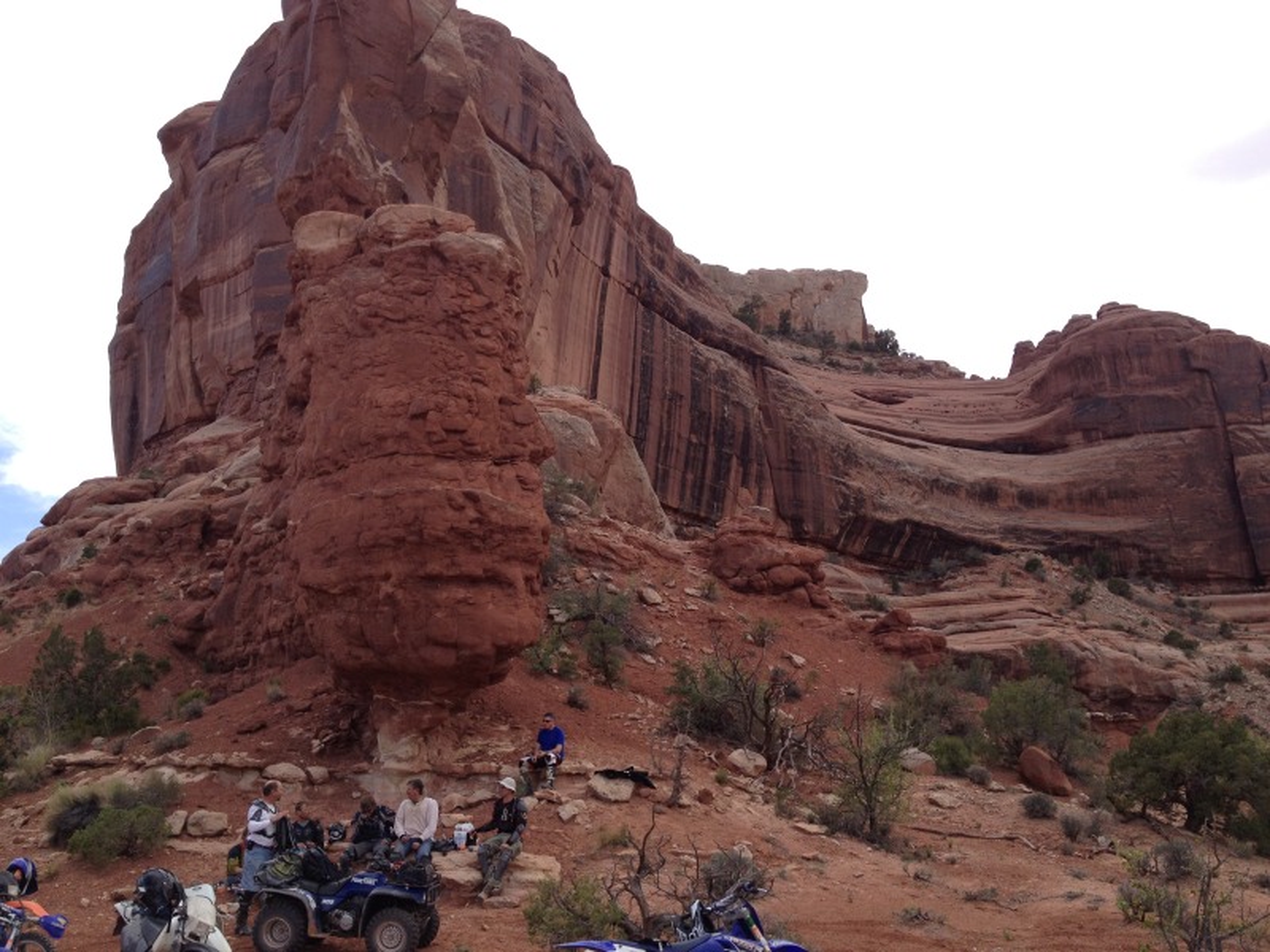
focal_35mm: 35
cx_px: 635
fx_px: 1284
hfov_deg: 52.6
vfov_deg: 40.7
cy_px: 476
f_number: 2.4
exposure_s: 1/1284
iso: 50
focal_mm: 4.28
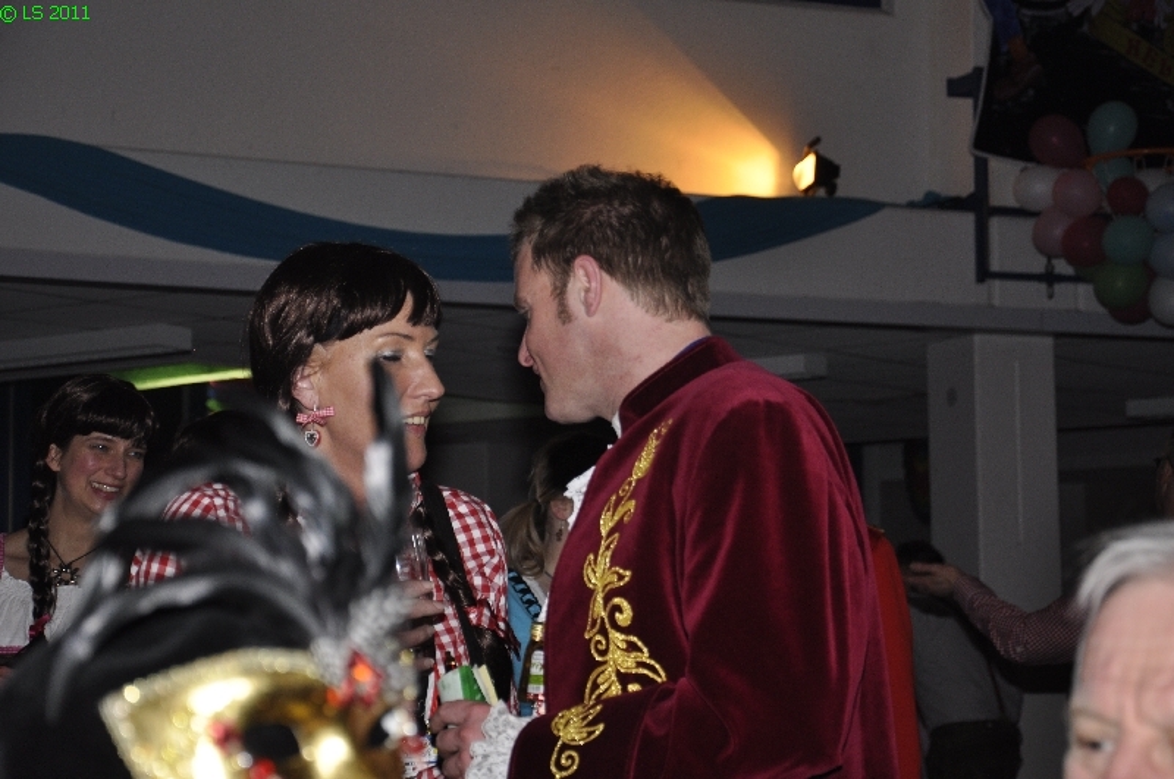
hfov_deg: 23.4
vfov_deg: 15.7
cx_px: 587
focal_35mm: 87
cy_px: 390
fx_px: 2833
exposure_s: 1/60
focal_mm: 58
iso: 400
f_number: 5
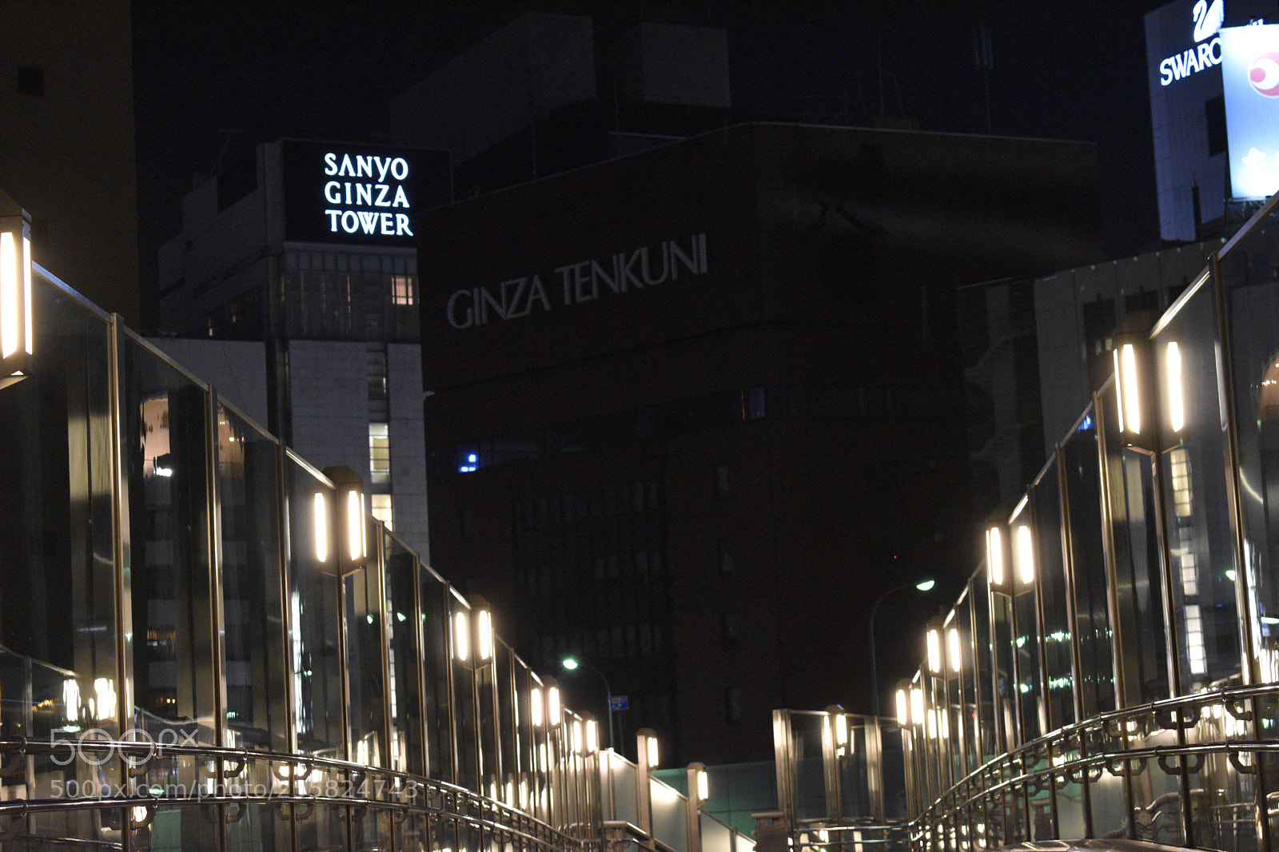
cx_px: 640
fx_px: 2930
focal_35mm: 82
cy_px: 426
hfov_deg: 24.6
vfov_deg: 16.5
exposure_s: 1/60
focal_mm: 55
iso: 4000
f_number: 5.6
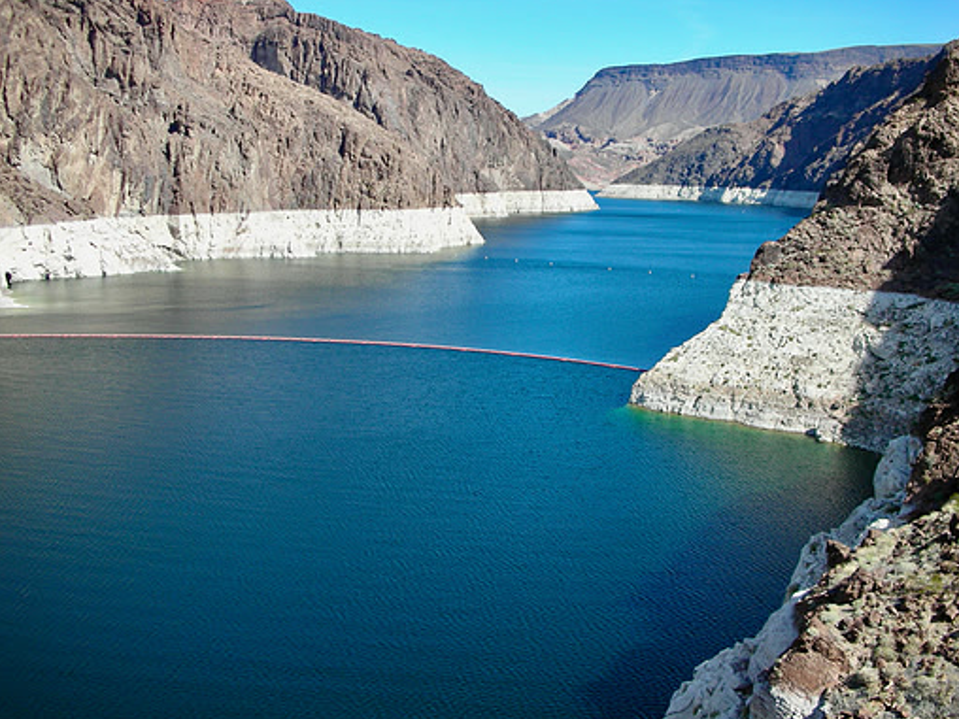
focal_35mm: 40
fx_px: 1108
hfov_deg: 46.8
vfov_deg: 35.9
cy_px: 322
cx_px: 485
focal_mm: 5.8
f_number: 8.5
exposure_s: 1/55.7
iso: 50
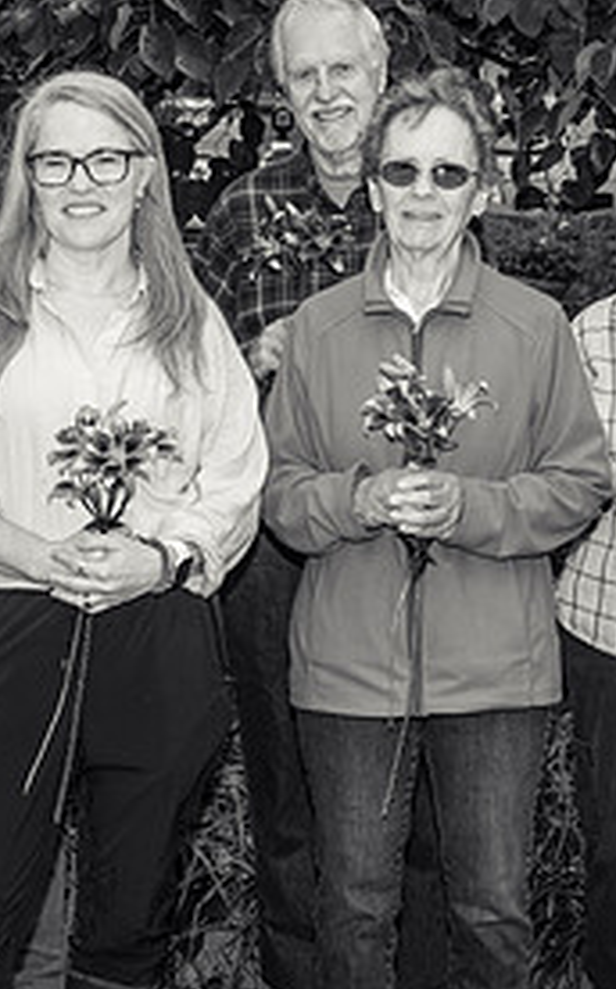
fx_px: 2557
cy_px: 512
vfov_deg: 21.9
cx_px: 323
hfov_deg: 13.7
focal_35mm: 95
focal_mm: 33
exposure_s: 1/250
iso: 250
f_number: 8
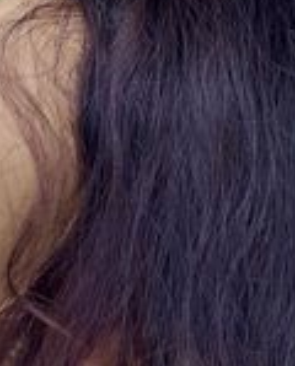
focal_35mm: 115
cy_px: -102
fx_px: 1250
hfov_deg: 13.3
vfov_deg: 15.9
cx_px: 280
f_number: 1.9
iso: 32
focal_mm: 2.69
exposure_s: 1/121
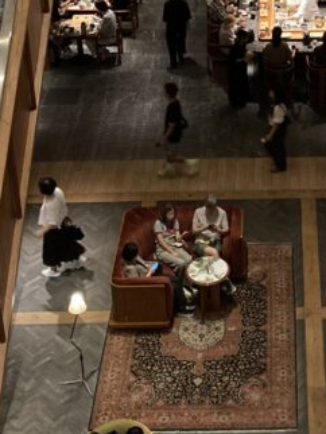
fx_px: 1116
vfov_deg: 21.3
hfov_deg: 16.4
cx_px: 303
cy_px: 8
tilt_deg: -24.8
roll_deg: -0.6
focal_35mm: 89
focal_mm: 3.99
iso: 400
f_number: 1.8
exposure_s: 1/30
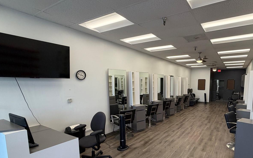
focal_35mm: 20
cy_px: 99
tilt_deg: -6.1
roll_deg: -0.6
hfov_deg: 82.7
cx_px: 164
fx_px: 138
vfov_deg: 58.8
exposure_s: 1/120
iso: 160
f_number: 2.2
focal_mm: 2.22
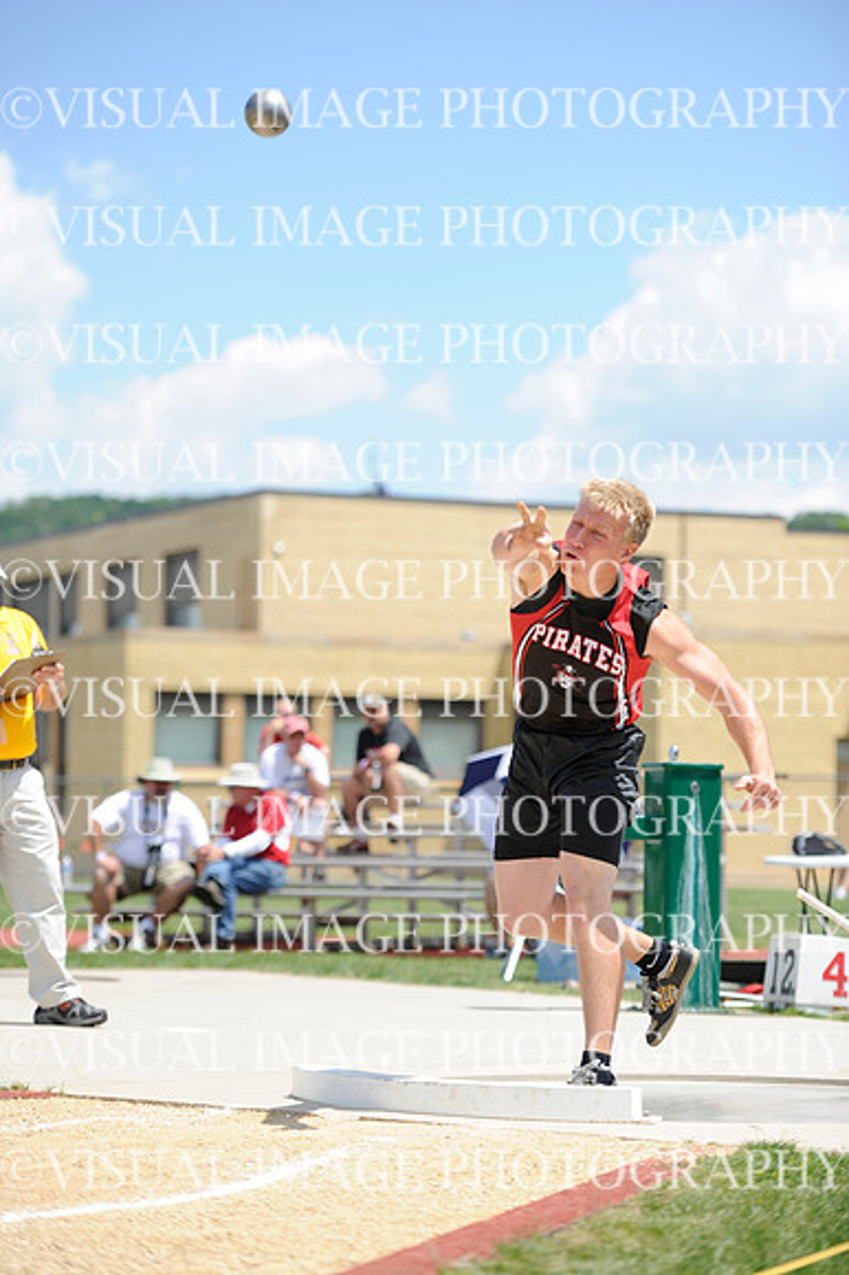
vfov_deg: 18.3
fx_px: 3966
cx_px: 424
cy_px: 638
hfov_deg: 12.2
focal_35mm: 112
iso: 250
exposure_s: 1/2500
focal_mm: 112
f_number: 2.8
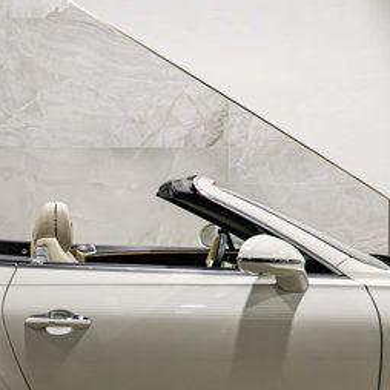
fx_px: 1096
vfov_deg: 19.8
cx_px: 121
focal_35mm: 86
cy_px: 342
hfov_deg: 20.1
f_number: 4
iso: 1250
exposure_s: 1/125
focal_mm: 24
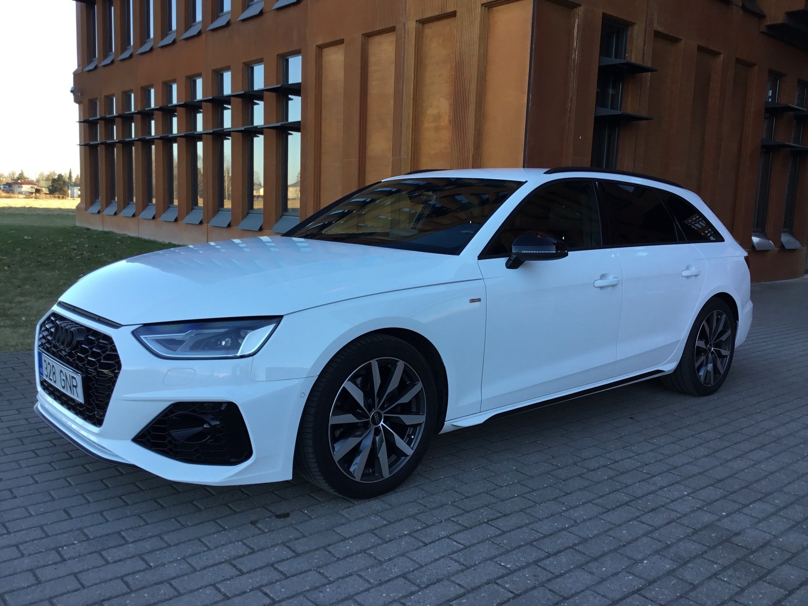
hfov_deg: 58.4
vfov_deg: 45.4
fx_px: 724
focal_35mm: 31
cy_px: 303
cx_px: 404
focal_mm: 3.3
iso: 25
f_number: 2.4
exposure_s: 1/126
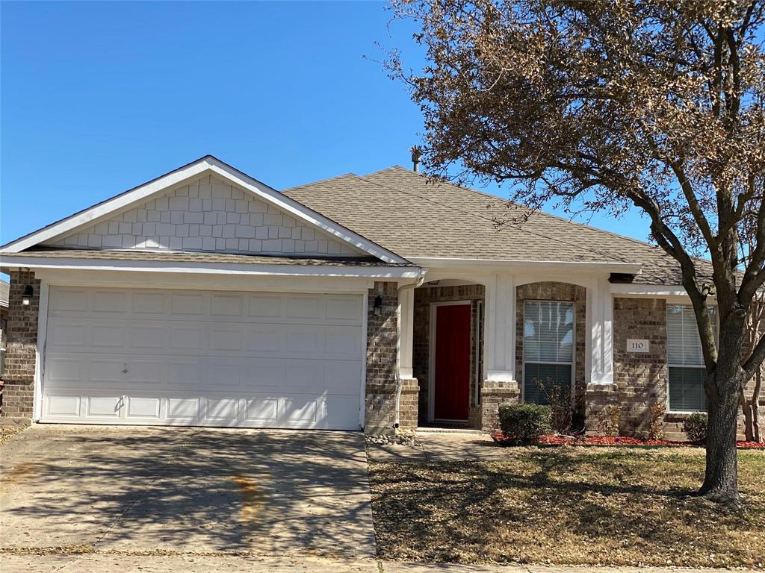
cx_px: 382
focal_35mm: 52
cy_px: 286
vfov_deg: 28.0
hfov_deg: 36.8
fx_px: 1149
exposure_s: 1/1229
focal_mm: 6
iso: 20
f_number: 2
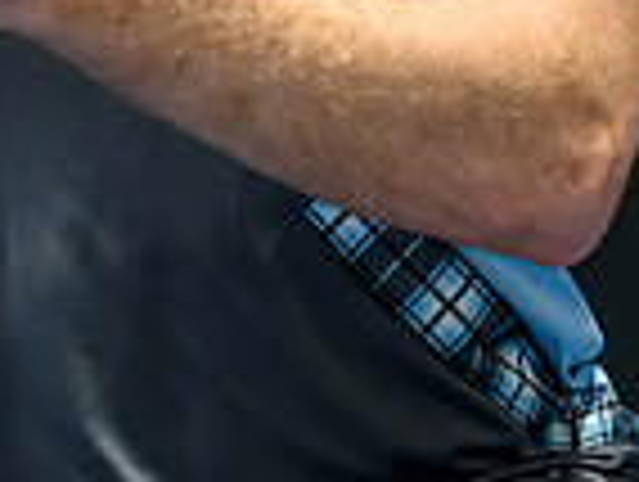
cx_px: -150
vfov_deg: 2.9
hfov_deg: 3.9
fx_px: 9393
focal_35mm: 508
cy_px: -416
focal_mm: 110
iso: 4000
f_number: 3.2
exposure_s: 1/160
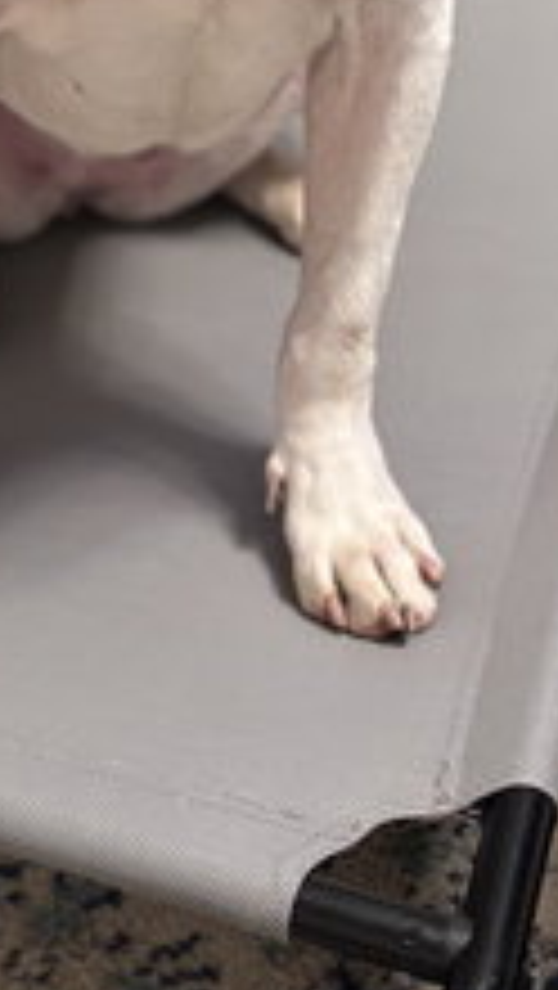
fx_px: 2259
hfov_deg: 14.1
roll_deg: -3.9
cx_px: 310
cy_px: -223
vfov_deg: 22.6
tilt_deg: -24.0
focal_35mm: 86
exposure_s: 1/60
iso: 200
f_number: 1.6
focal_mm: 5.96
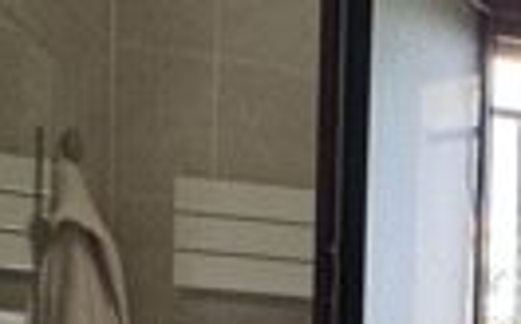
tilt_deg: -2.7
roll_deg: -2.1
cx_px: 931
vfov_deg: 12.9
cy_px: 616
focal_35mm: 90
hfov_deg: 18.3
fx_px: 1276
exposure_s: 1/99
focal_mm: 2.22
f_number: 2.2
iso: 200
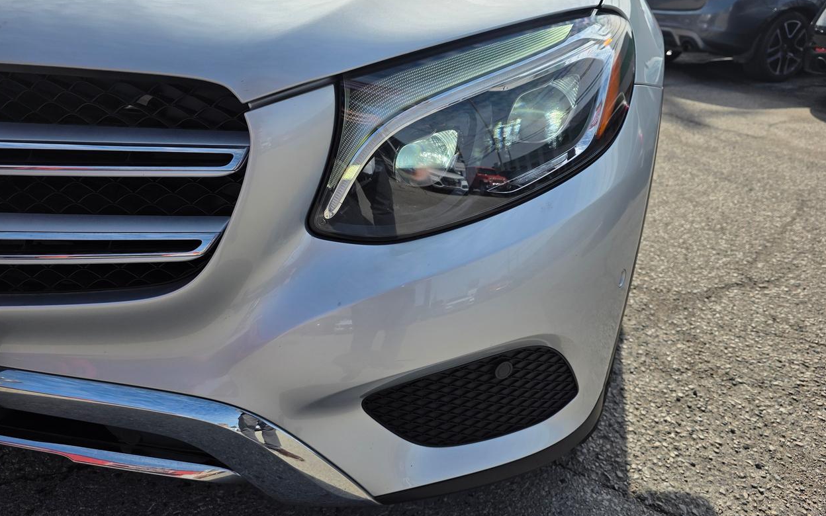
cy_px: 251
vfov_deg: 49.3
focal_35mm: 25
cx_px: 405
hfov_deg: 72.5
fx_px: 563
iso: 64
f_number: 1.7
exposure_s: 1/7944
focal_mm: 6.3
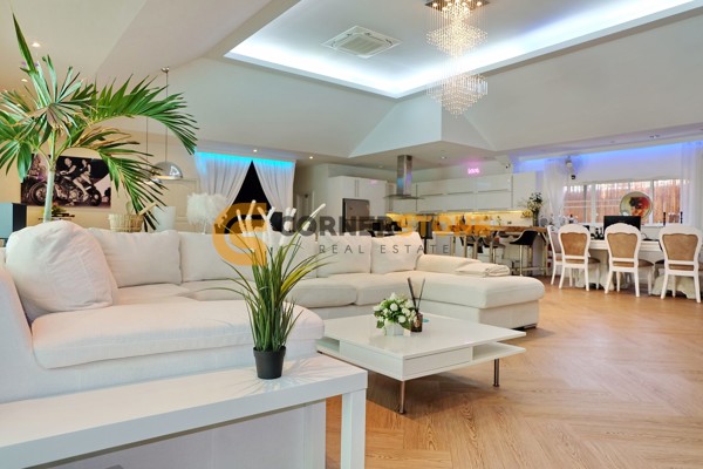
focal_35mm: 24
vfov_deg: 53.1
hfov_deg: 73.7
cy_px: 234
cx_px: 352
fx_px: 469
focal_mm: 16
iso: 200
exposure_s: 1/30
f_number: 3.5
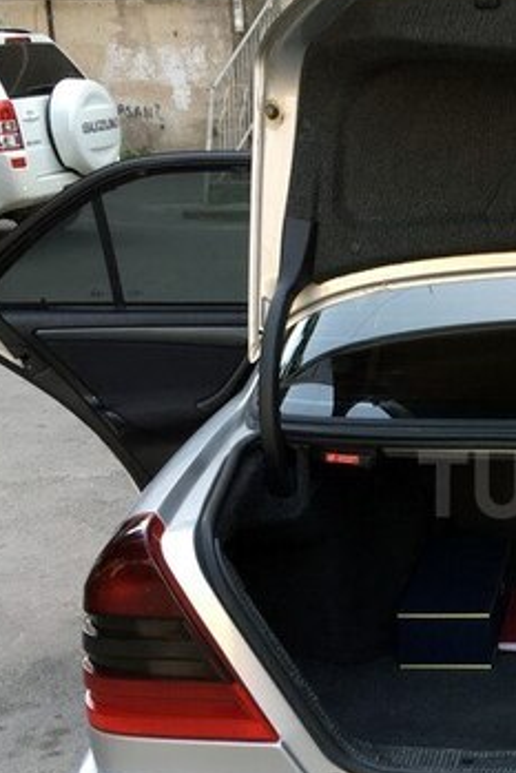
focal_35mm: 57
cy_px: 484
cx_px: 644
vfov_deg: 34.9
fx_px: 1224
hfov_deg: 21.8
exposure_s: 1/100
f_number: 2.2
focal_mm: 4.15
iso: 25
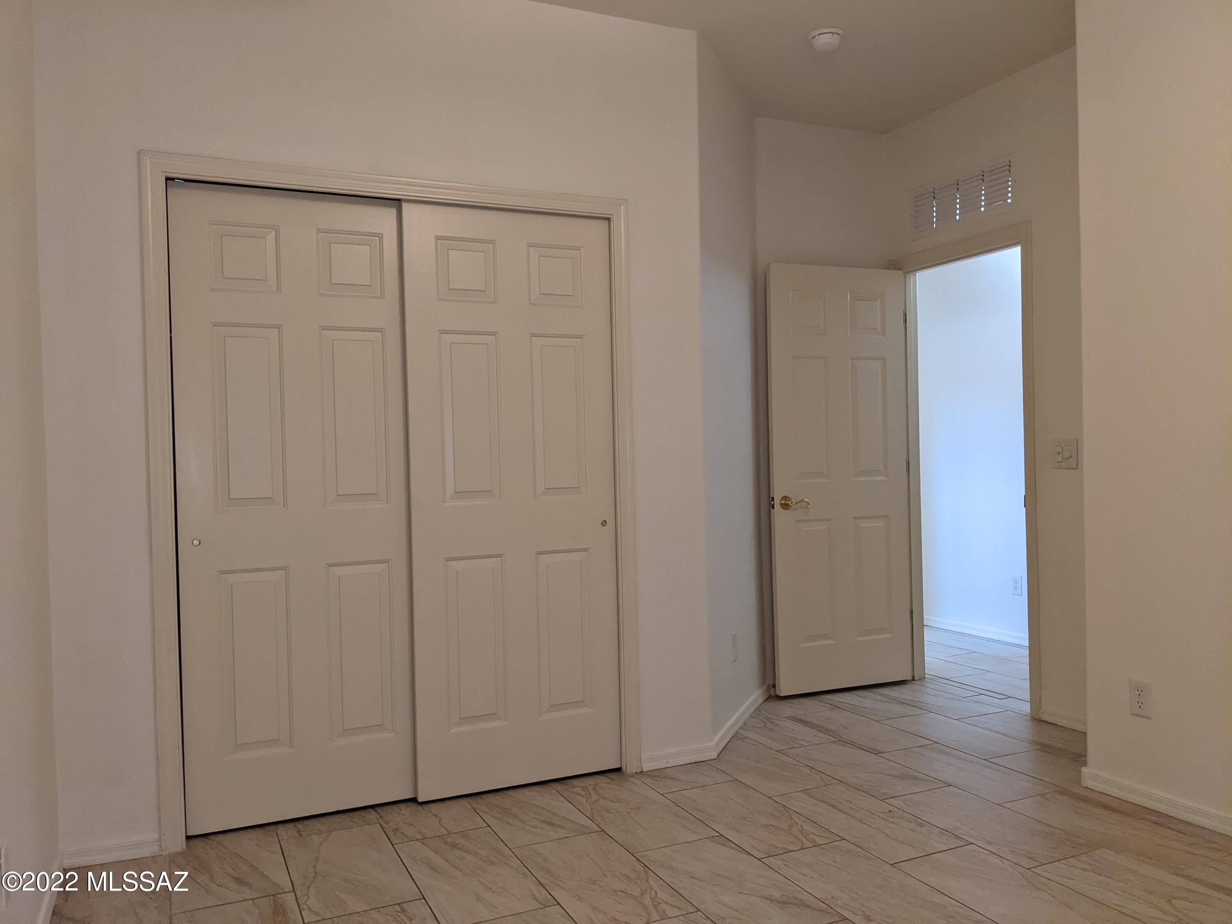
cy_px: 462
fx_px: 961
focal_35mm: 27
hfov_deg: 65.3
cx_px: 616
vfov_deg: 51.4
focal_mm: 4.38
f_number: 1.73
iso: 343
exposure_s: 1/60
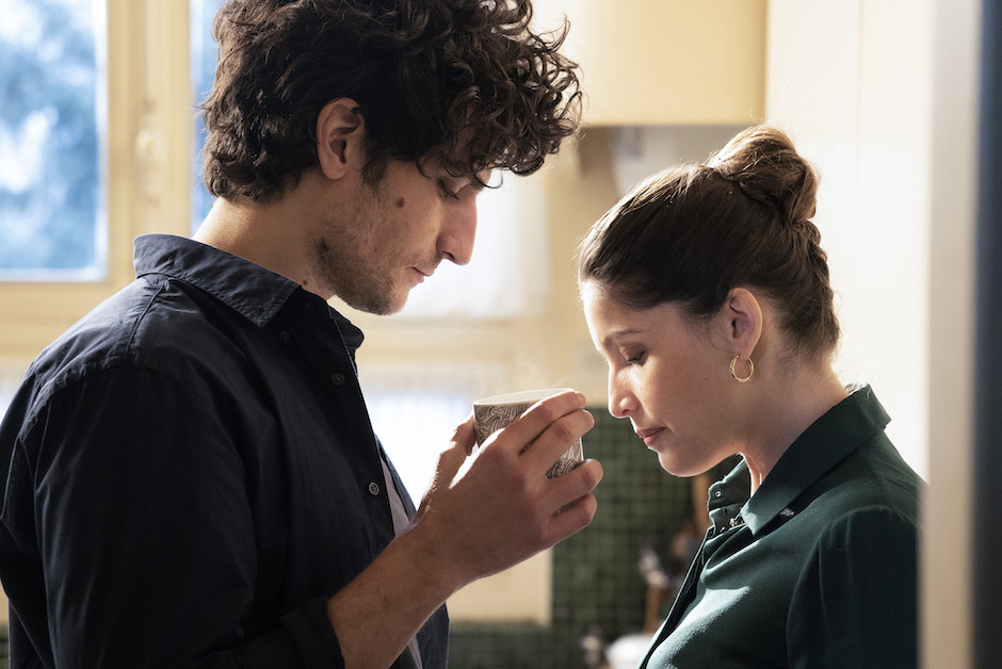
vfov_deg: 12.9
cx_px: 501
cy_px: 334
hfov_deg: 19.3
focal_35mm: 106
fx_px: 2952
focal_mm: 106
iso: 4000
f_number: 5
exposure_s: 1/160
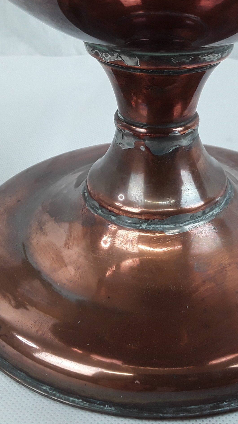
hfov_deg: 29.6
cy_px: 214
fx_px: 449
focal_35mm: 40
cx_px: 151
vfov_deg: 50.5
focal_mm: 2.91
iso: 50
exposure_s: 1/50
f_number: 1.9
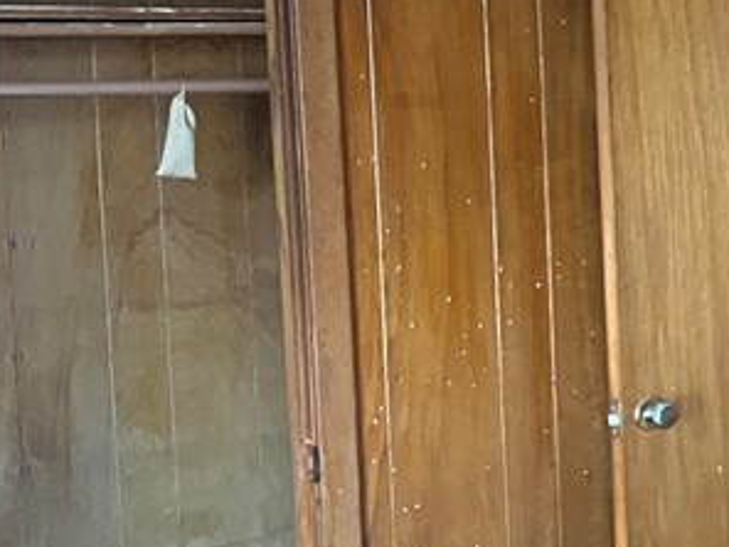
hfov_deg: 18.1
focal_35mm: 90
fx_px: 1895
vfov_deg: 16.4
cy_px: 170
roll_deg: -1.5
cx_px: 1239
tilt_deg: -7.9
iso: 500
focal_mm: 5.7
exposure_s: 1/46
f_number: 1.5
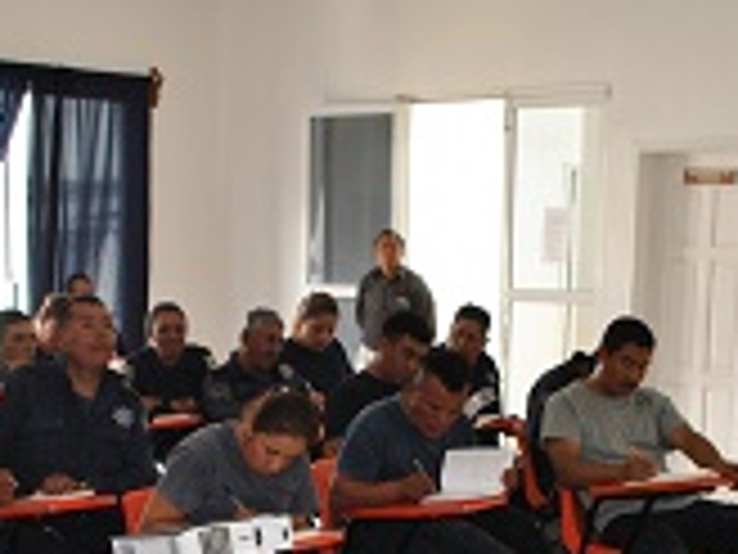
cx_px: 418
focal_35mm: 79
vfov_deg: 17.9
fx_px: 1684
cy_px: 640
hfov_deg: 24.7
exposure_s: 1/100
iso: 500
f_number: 3.5
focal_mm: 18
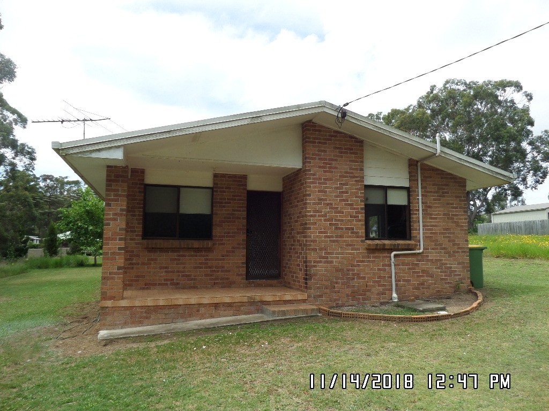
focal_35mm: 24
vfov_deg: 56.8
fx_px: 381
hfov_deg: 71.6
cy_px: 206
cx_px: 274
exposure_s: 1/750
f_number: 3.2
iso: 100
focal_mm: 4
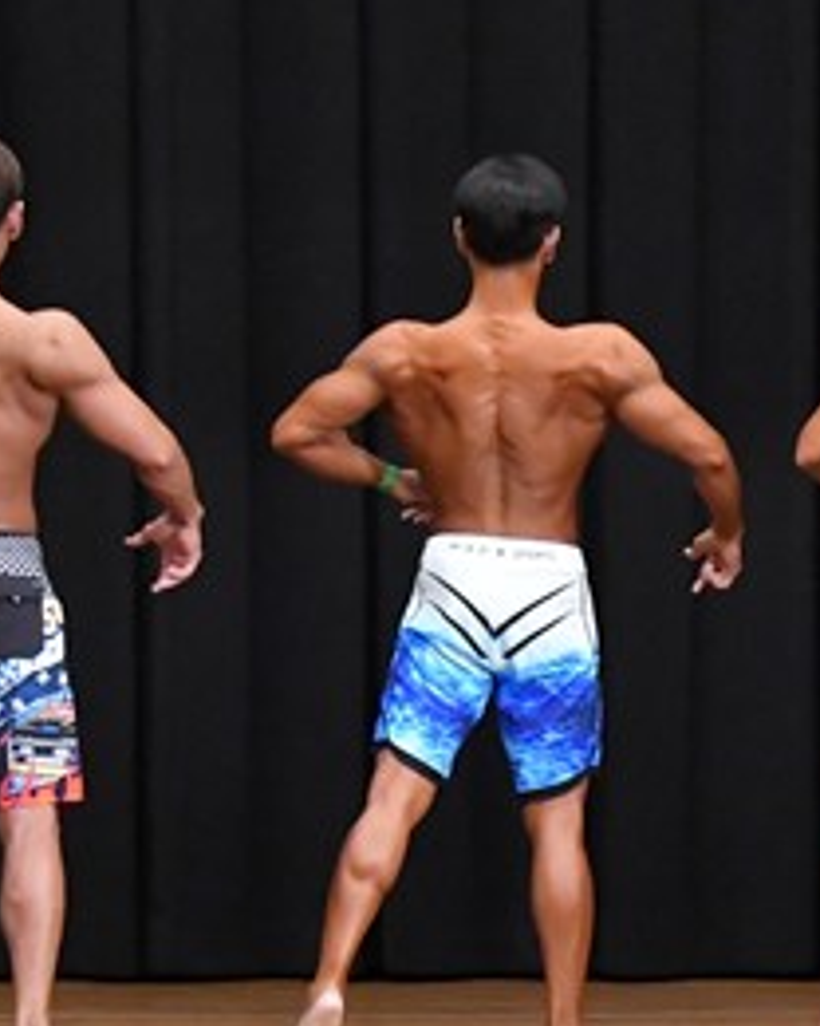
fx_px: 9920
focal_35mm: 327
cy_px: 695
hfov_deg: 4.7
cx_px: 1086
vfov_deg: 5.9
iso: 8000
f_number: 5.6
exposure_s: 1/400
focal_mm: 78
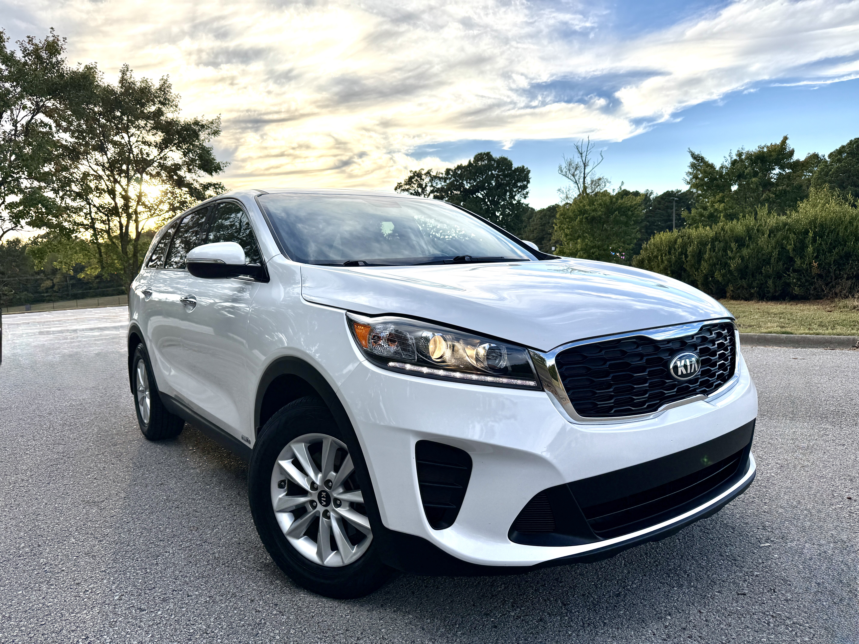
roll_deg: +1.5
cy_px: 322
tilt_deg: -5.6
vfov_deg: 56.8
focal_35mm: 24
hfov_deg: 71.6
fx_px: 596
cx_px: 430
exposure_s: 1/1618
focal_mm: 6.76
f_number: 1.78
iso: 80
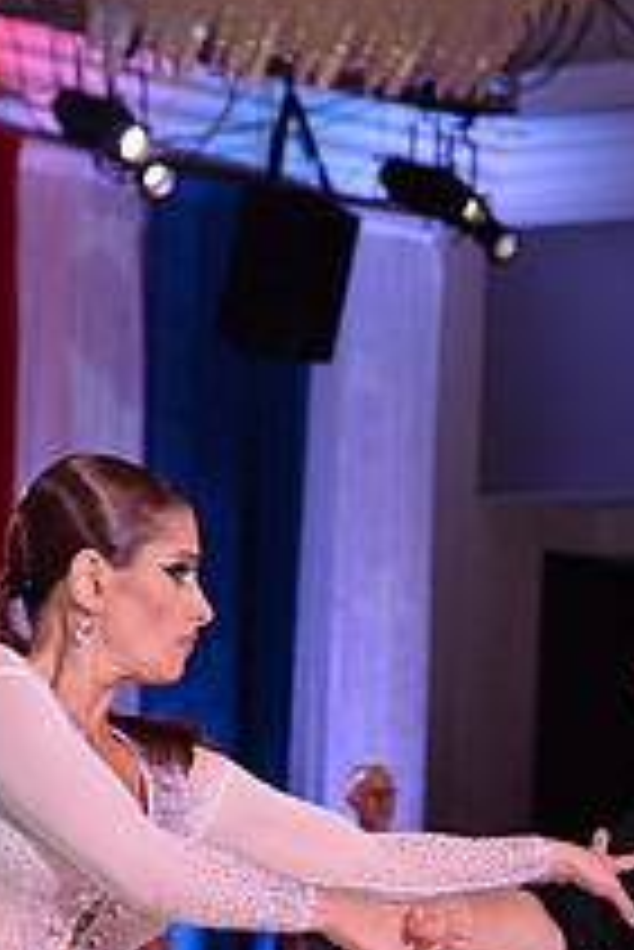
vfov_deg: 9.5
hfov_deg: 6.4
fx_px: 5643
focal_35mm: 214
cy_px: 1166
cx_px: 295
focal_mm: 78
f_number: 5.6
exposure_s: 1/250
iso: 2000
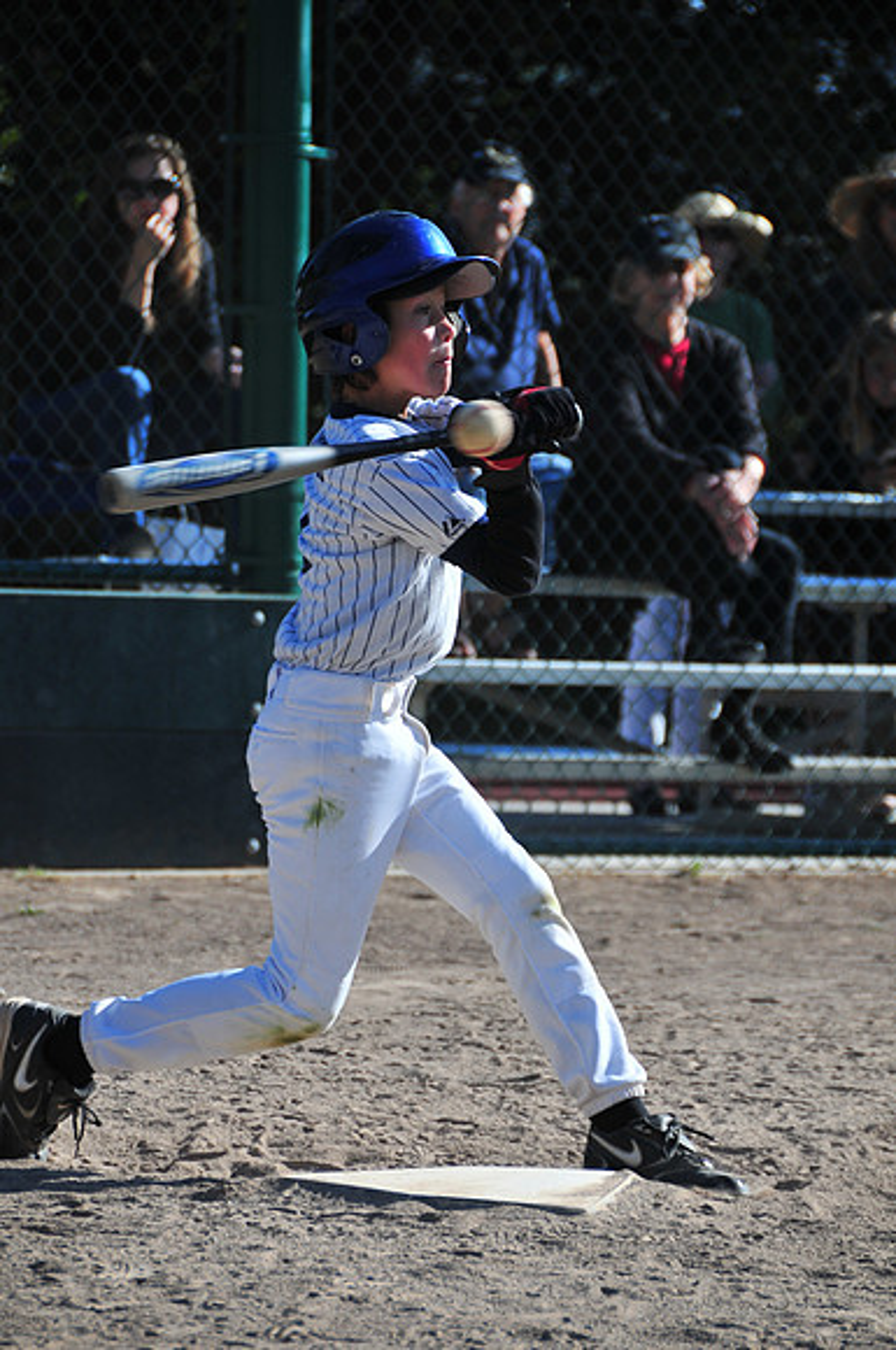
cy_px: 675
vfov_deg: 9.2
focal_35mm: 225
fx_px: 8425
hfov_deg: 6.1
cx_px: 448
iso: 200
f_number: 5.6
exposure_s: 1/1000
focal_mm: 150
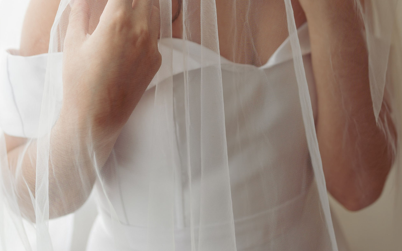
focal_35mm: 70
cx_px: 197
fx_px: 767
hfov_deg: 29.4
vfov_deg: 17.7
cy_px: -47
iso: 160
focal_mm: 35
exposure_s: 1/400
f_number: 2.2
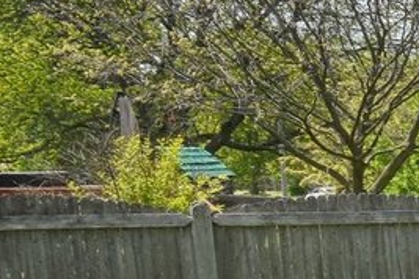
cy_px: 362
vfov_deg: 14.4
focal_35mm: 91
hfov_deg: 12.2
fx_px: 1059
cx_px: 1196
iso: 500
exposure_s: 1/1000
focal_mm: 10
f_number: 8
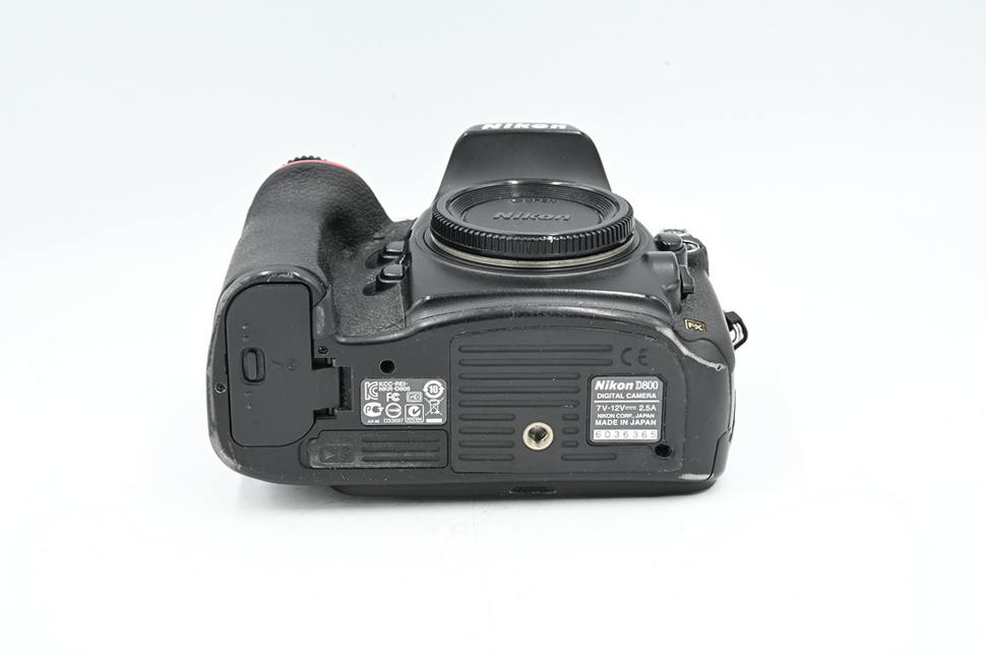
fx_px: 1726
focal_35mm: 63
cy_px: 329
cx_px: 493
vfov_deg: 21.6
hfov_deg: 31.9
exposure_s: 1/8
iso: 100
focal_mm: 63
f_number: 14
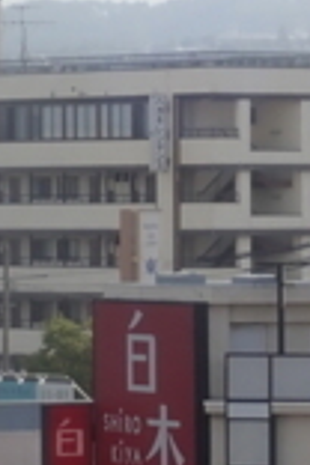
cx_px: 206
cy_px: 36
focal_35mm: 400
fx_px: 5166
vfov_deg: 5.1
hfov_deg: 3.4
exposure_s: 1/250
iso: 100
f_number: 6.3
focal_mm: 18
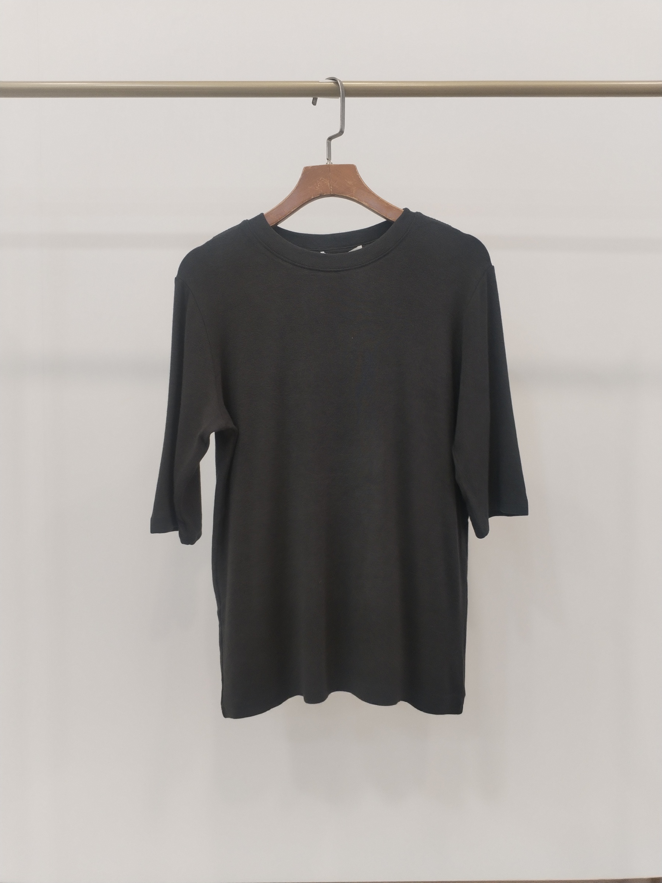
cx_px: 331
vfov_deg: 61.7
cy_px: 442
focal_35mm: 29
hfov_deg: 48.2
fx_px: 739
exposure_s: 1/60
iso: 316
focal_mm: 4.75
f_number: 1.8
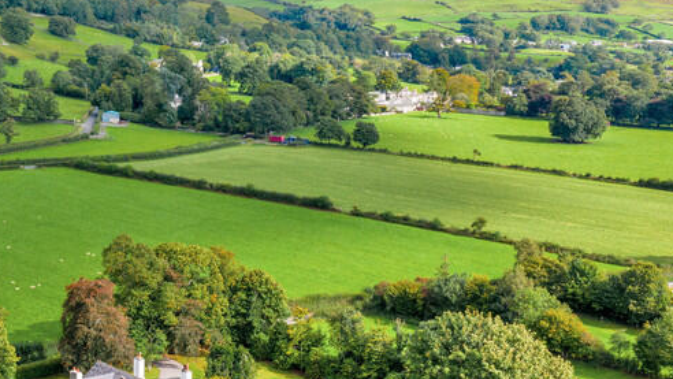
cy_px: 161
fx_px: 1089
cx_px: 156
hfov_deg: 33.6
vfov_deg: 19.7
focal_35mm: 61
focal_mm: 10.26
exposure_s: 1/320
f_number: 5
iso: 100
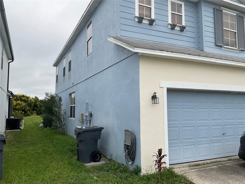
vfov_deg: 48.2
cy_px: 92
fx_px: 205
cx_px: 122
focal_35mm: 29
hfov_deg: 61.7
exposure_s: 1/759
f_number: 1.8
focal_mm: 3
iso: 16
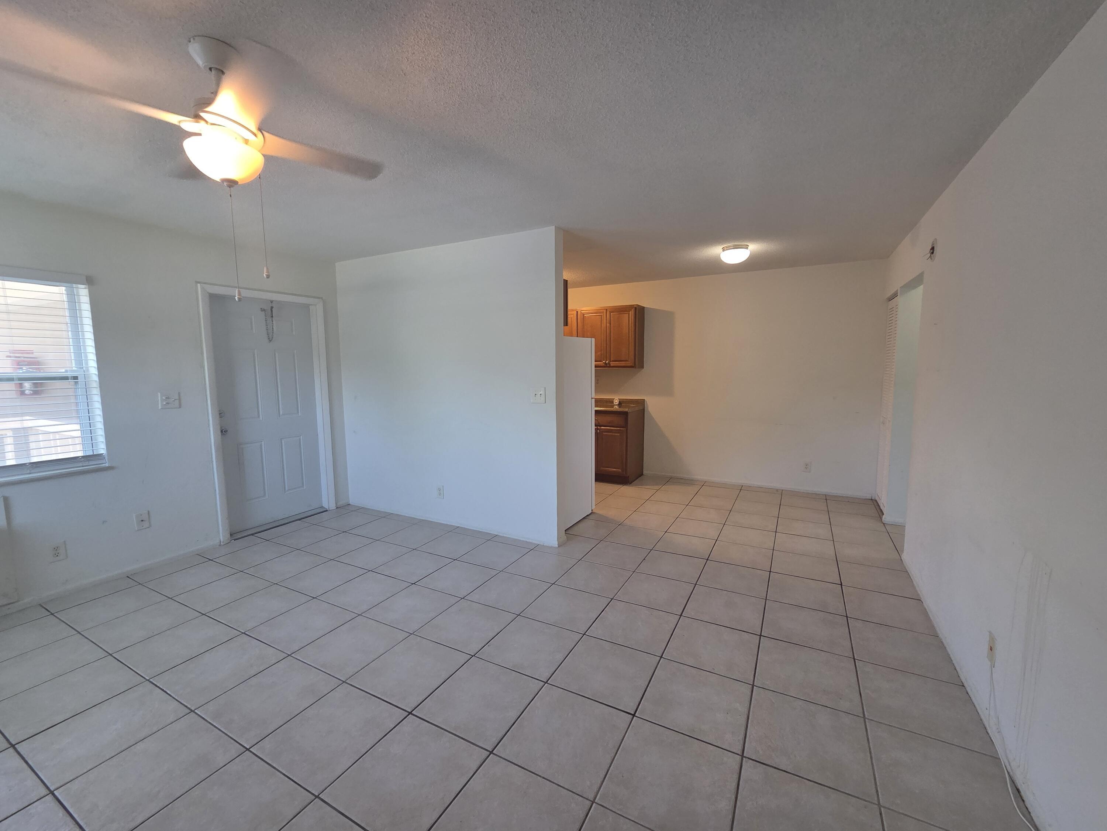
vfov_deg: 89.9
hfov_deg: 106.2
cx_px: 554
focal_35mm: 13
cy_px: 416
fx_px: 416
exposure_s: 1/60
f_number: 2.2
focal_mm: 2.2
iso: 160
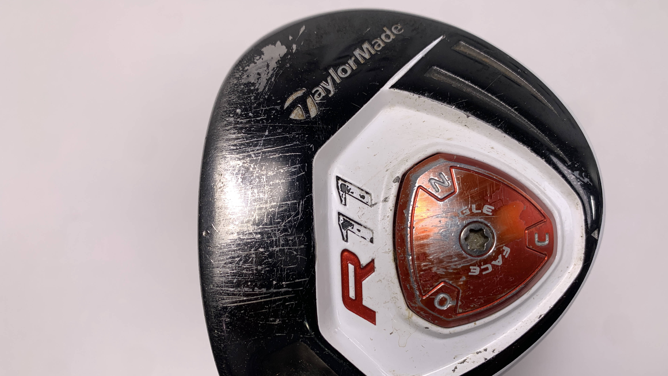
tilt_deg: -73.5
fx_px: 514
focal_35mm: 29
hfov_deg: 66.1
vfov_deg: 39.8
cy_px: 241
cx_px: 341
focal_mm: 4.25
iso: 25
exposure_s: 1/338
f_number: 1.8
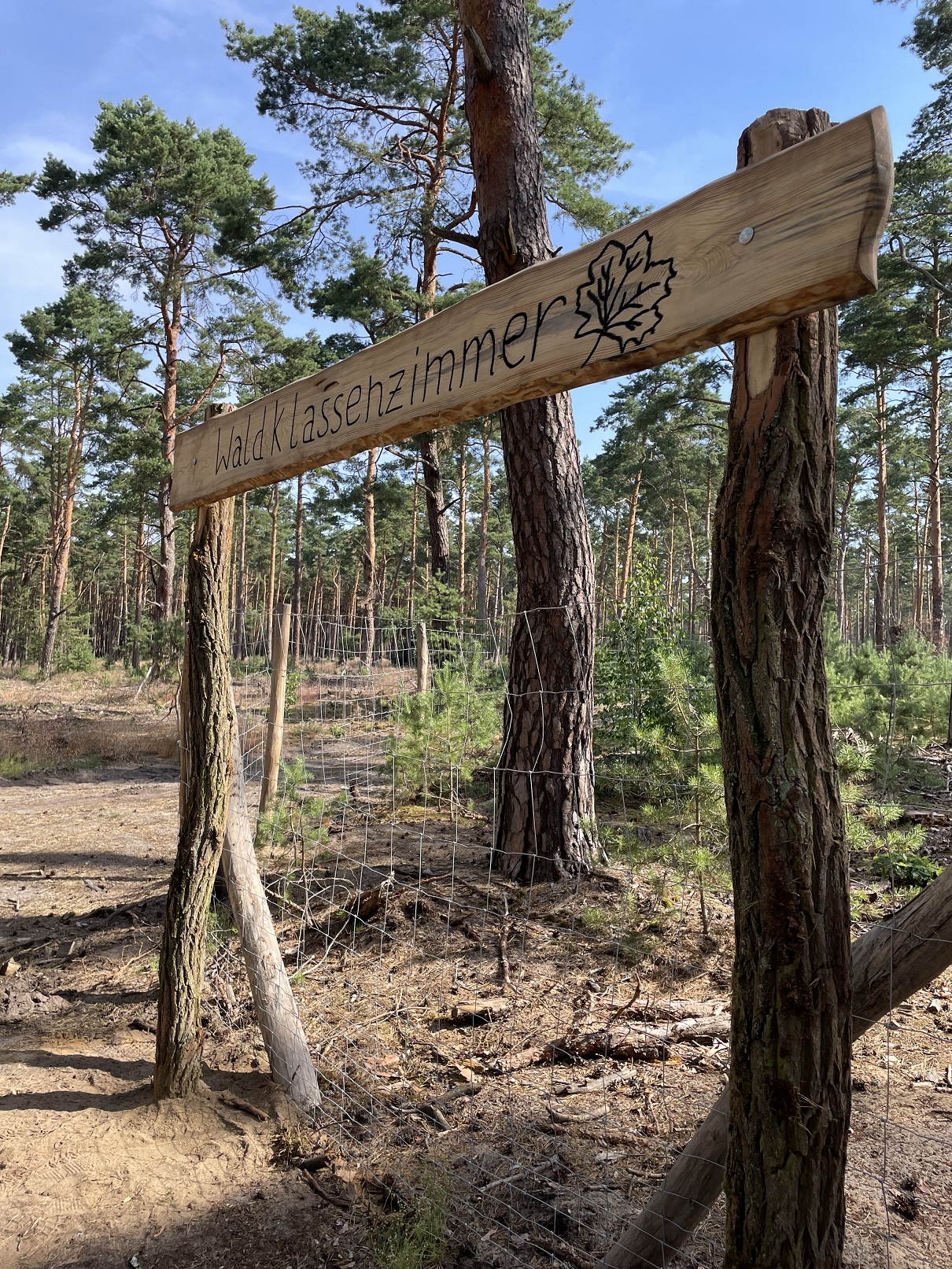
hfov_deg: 53.1
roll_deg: -0.2
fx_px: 953
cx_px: 476
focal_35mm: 26
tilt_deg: +2.0
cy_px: 634
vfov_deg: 67.3
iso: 32
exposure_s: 1/940
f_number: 1.6
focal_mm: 4.2
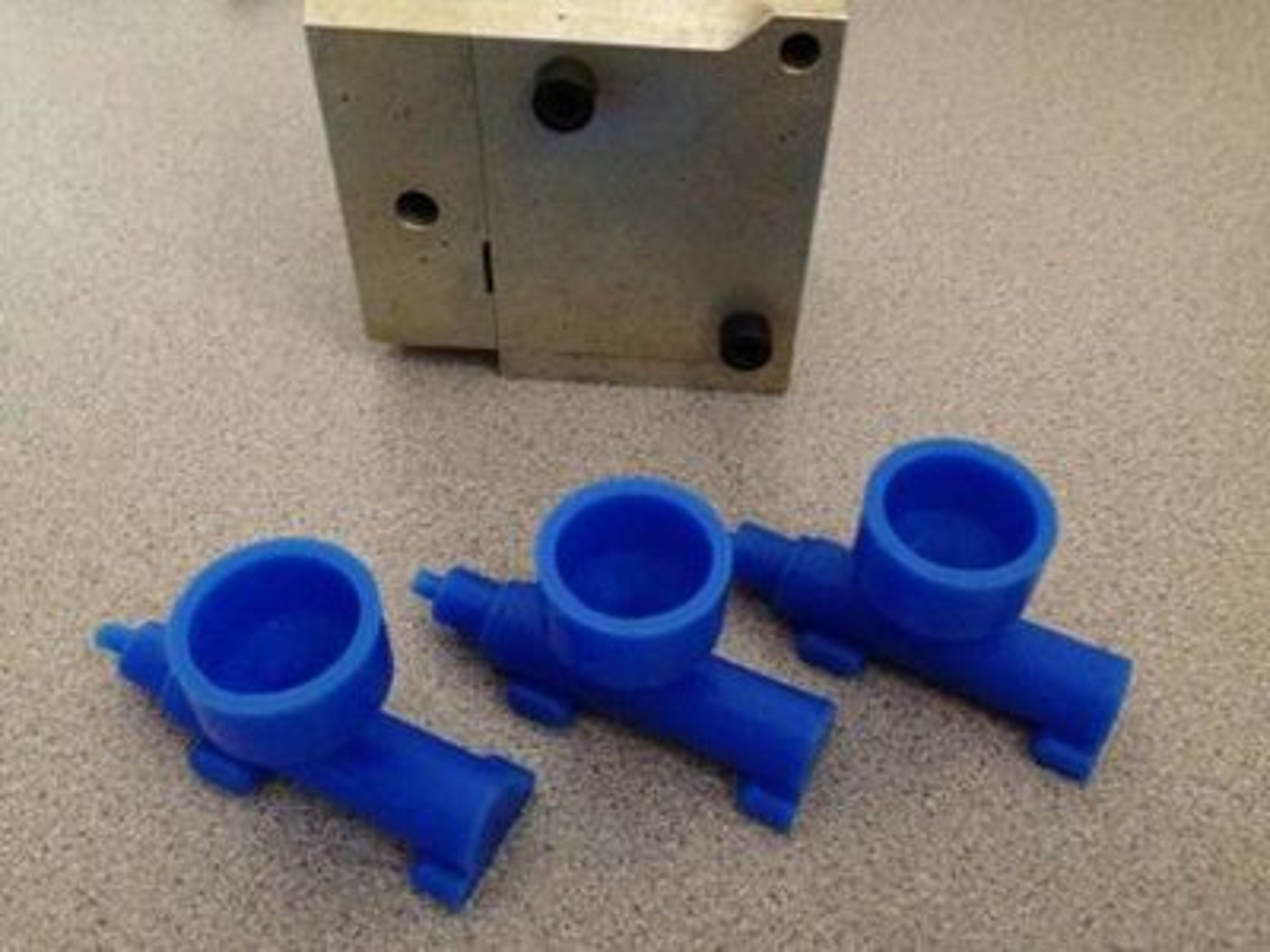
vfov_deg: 42.9
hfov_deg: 55.4
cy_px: 476
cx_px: 635
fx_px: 1211
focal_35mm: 33
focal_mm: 4.12
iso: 800
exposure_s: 1/15
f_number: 2.4
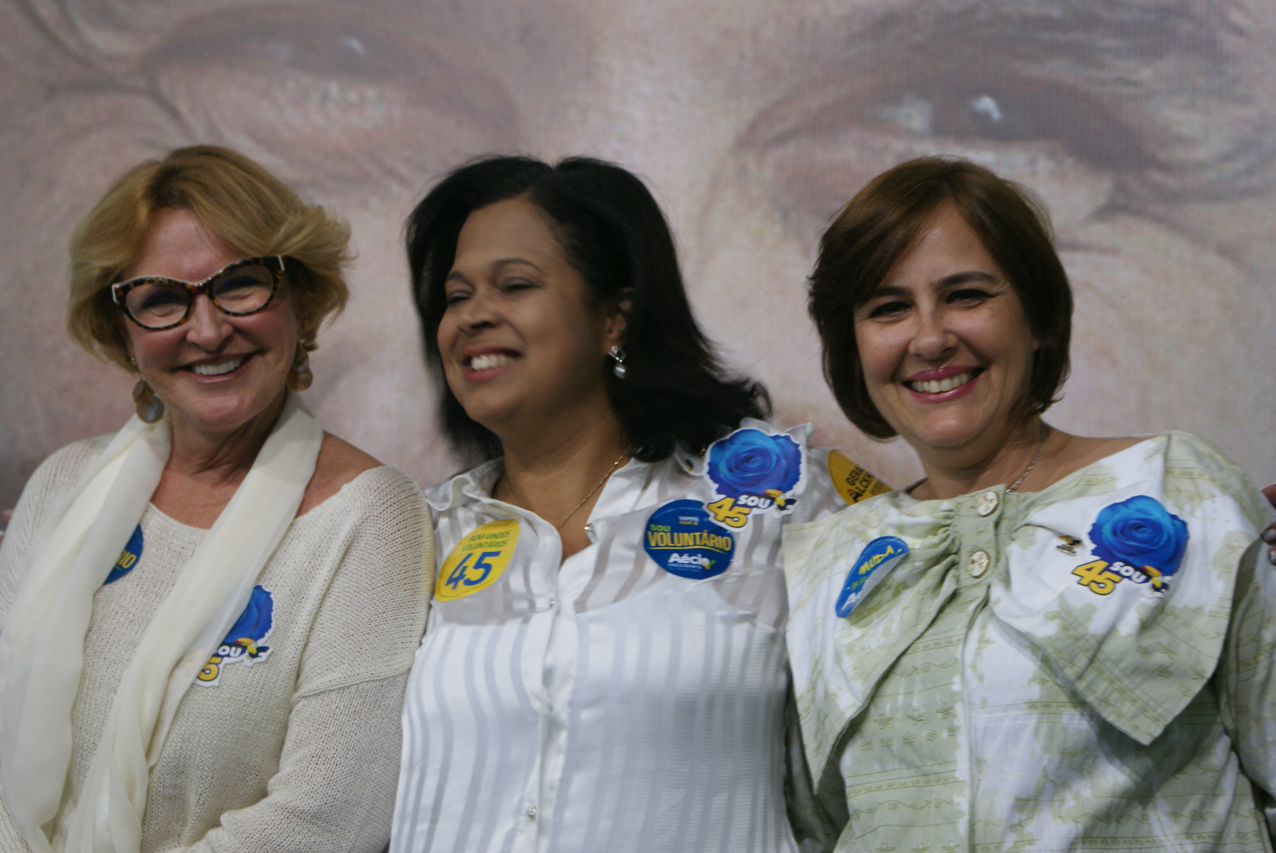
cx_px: 638
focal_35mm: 90
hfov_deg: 22.6
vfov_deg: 15.2
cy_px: 426
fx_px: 3192
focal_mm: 60
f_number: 5.6
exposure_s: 1/30
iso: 400
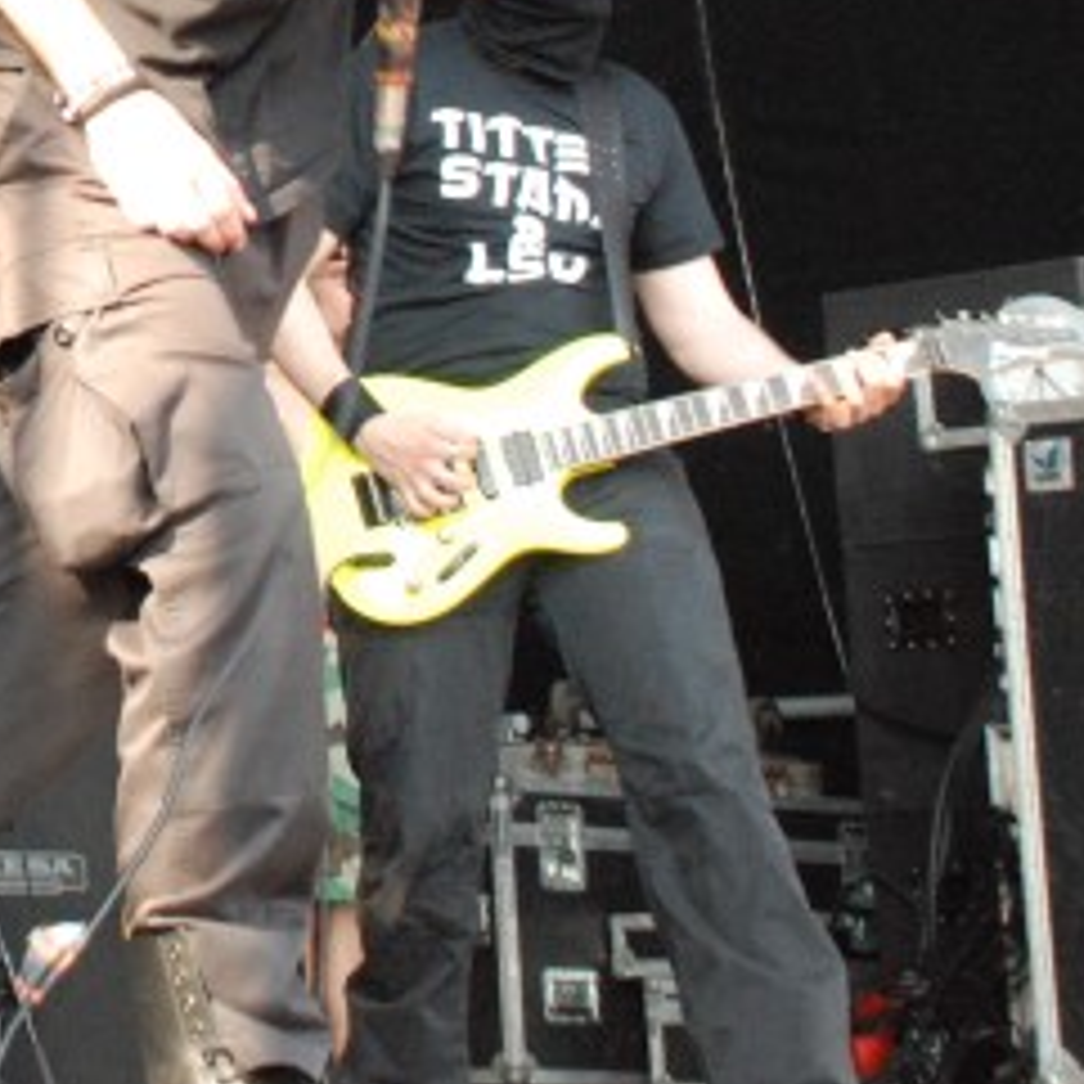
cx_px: -459
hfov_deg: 10.5
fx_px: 5704
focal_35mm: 161
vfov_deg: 10.7
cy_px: -85
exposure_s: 1/180
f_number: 9.5
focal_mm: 38
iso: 1600
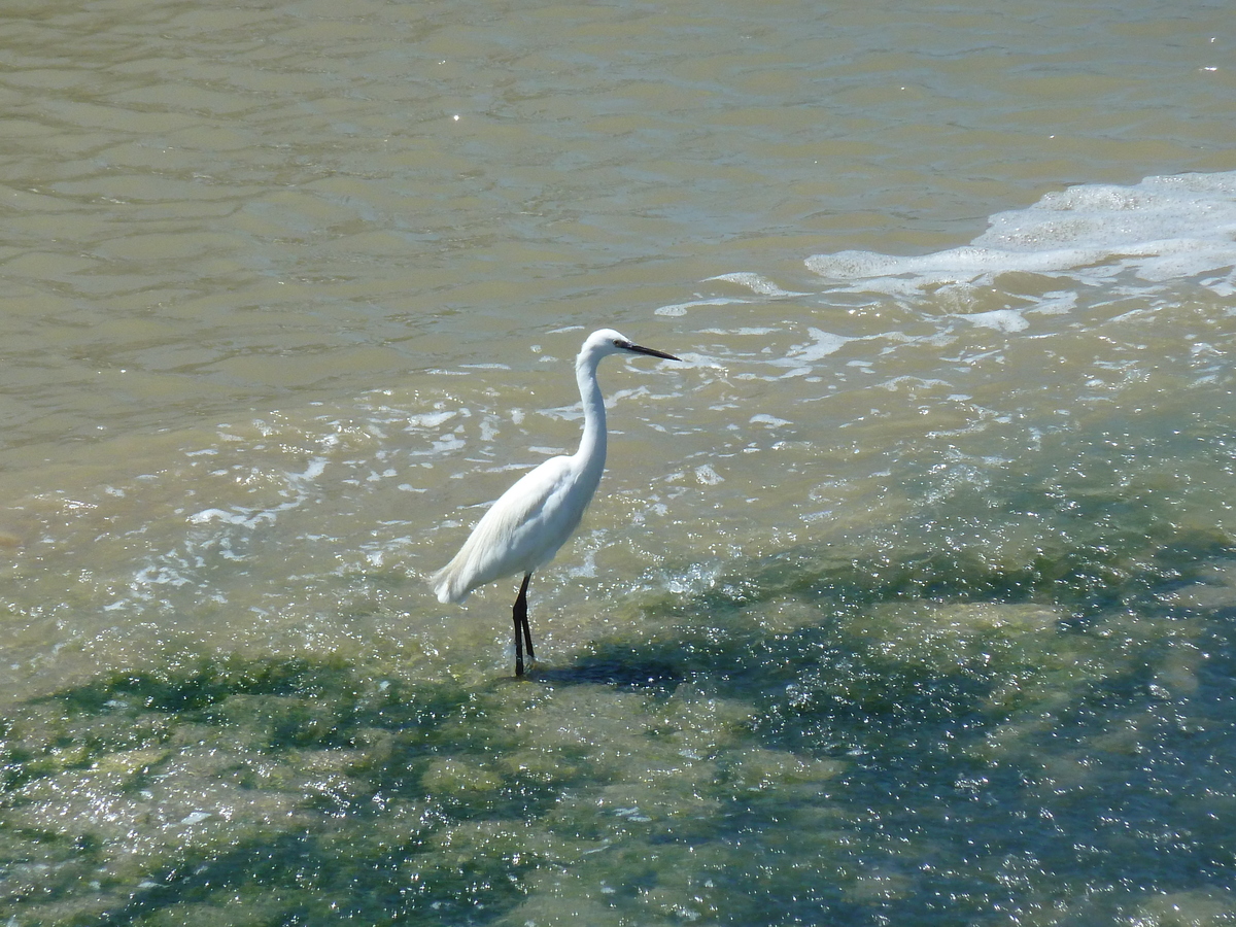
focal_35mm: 399
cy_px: 464
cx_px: 618
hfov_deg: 5.0
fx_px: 14247
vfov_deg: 3.7
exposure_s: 1/800
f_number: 4.9
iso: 160
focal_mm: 49.2
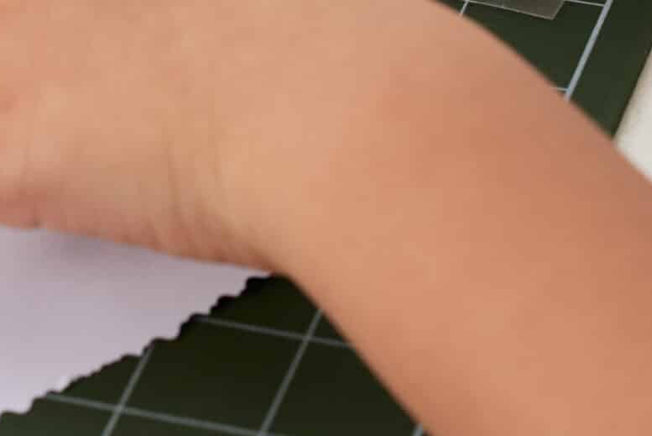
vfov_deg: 4.9
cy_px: -129
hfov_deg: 7.3
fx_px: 5074
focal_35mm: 280
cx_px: 101
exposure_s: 1/180
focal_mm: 85
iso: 400
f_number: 8
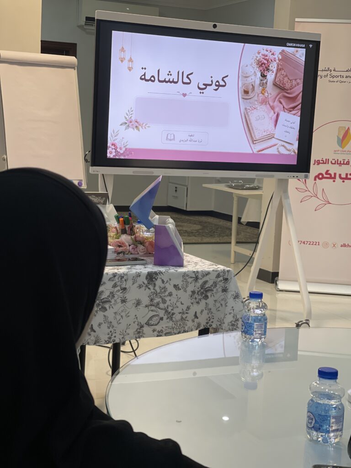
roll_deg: -2.8
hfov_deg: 22.9
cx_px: 176
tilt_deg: -6.5
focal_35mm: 64
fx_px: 865
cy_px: 234
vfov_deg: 30.3
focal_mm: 7.5
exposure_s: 1/100
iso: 125
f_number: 2.2
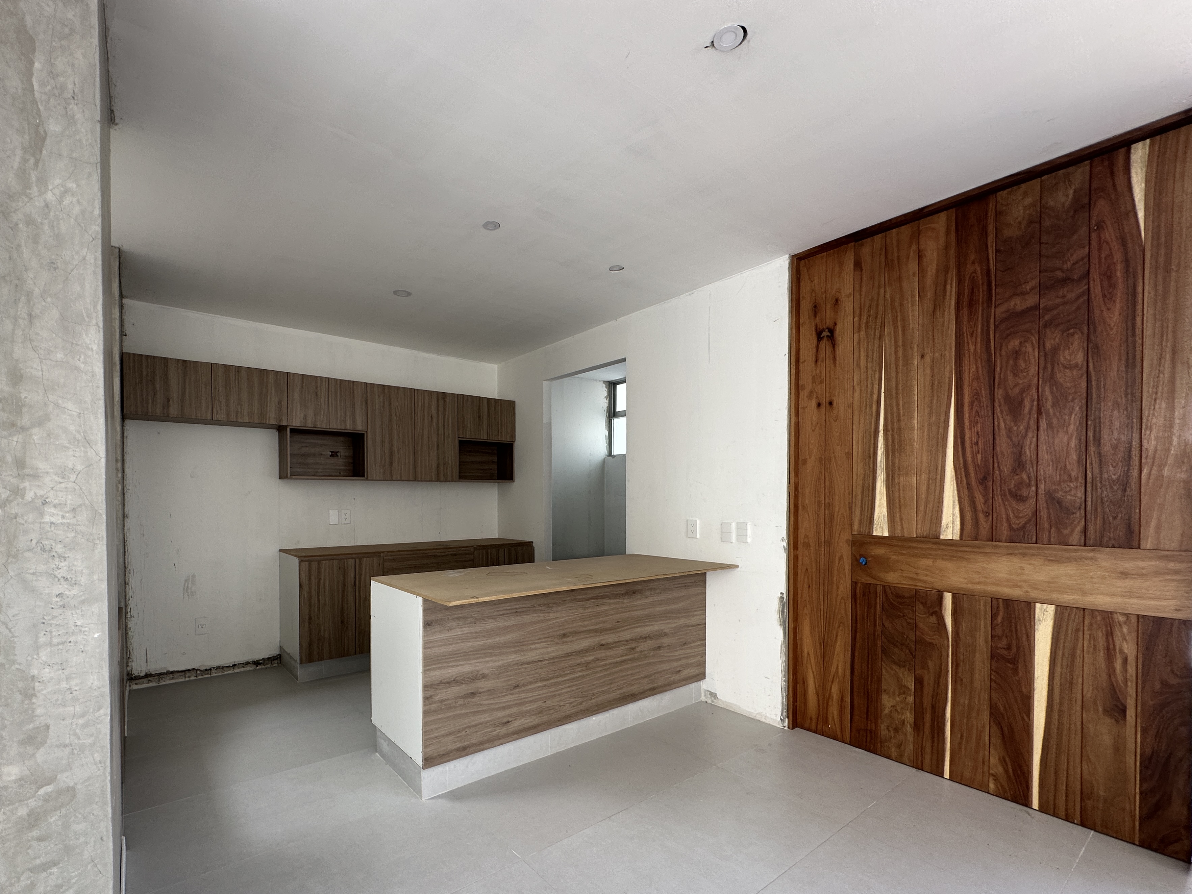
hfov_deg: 94.0
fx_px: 551
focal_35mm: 16
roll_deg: -0.5
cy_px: 507
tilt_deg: -0.3
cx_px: 519
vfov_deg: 77.7
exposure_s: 1/99
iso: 64
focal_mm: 2.22
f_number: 2.2
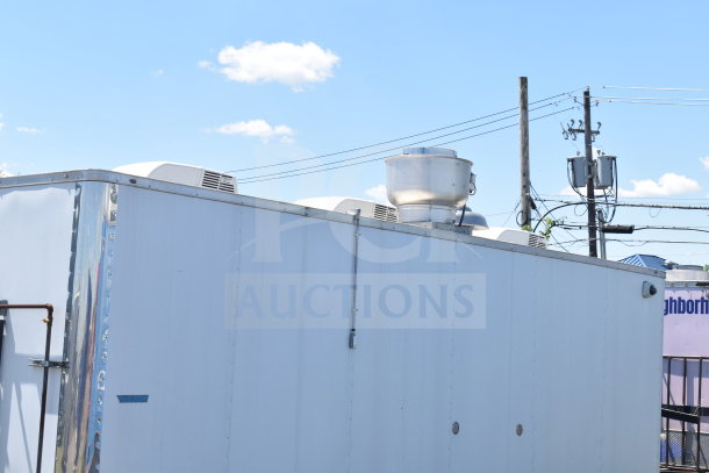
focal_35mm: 60
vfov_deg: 22.6
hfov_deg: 33.4
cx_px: 354
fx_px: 1182
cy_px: 236
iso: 200
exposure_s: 1/250
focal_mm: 40
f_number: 8
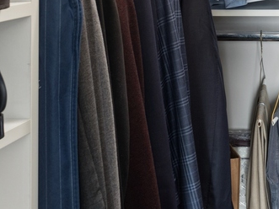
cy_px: -53
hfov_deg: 21.9
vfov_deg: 17.4
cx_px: 368
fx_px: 645
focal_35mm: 80
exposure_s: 1/3
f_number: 8
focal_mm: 17
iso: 320
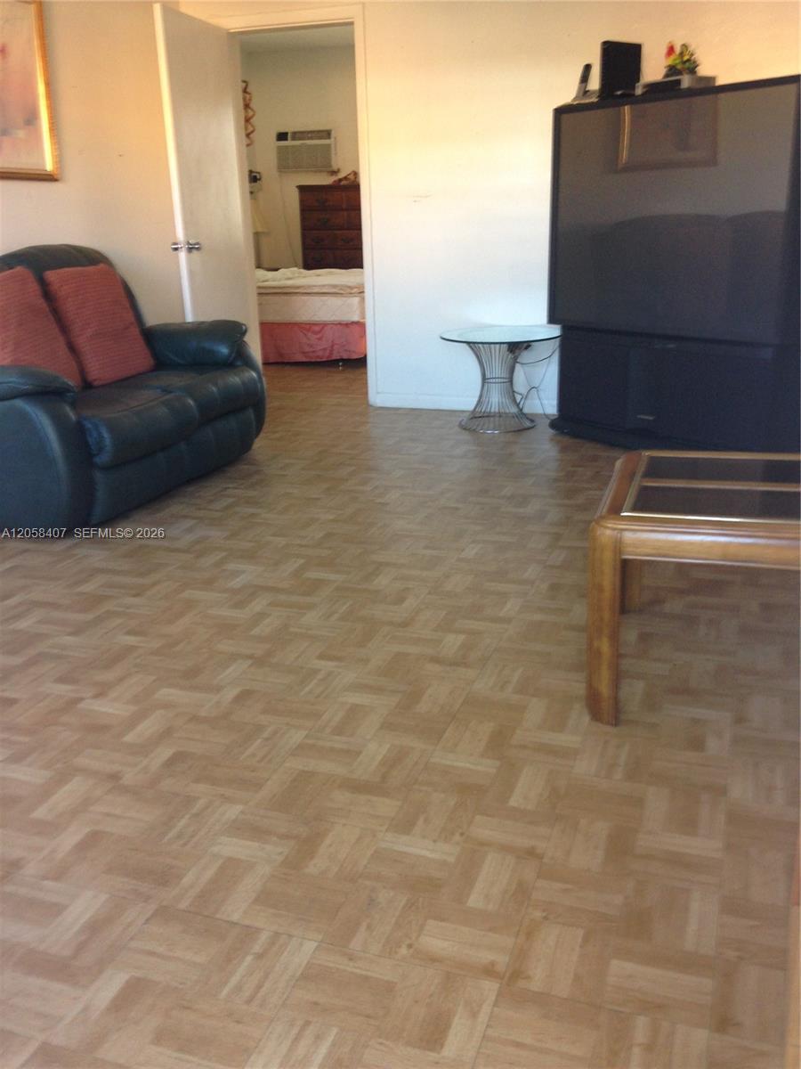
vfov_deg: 55.4
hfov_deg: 42.9
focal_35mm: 33
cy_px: 534
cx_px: 400
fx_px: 1018
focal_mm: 4.12
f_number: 2.4
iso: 80
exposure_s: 1/20
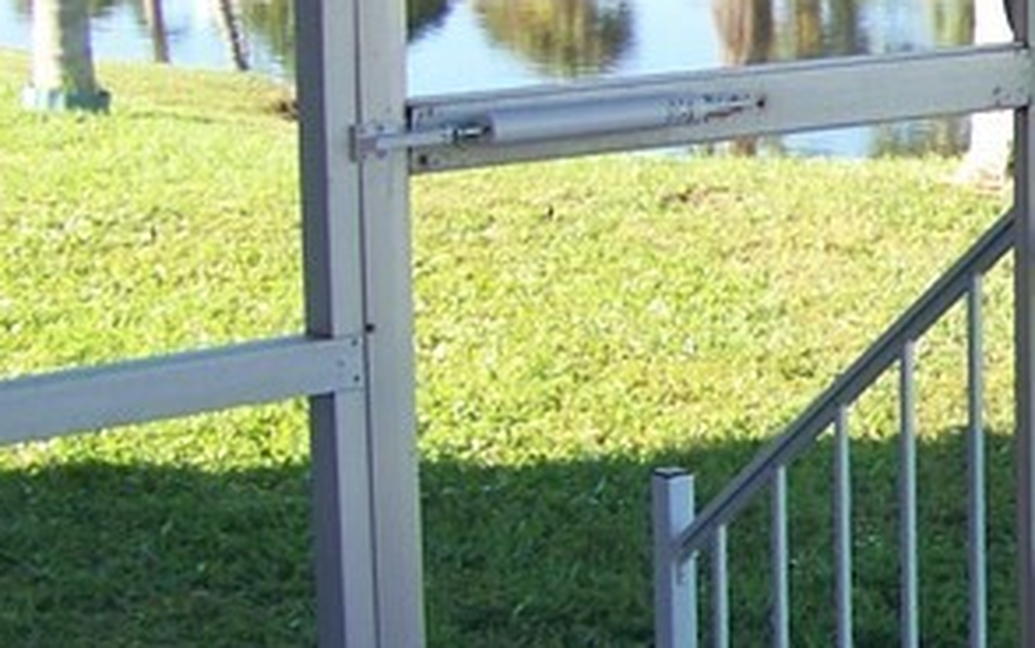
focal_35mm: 133
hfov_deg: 14.7
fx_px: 3753
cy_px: 268
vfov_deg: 9.9
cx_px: 1500
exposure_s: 1/125
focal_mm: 5.85
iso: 64
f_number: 2.8
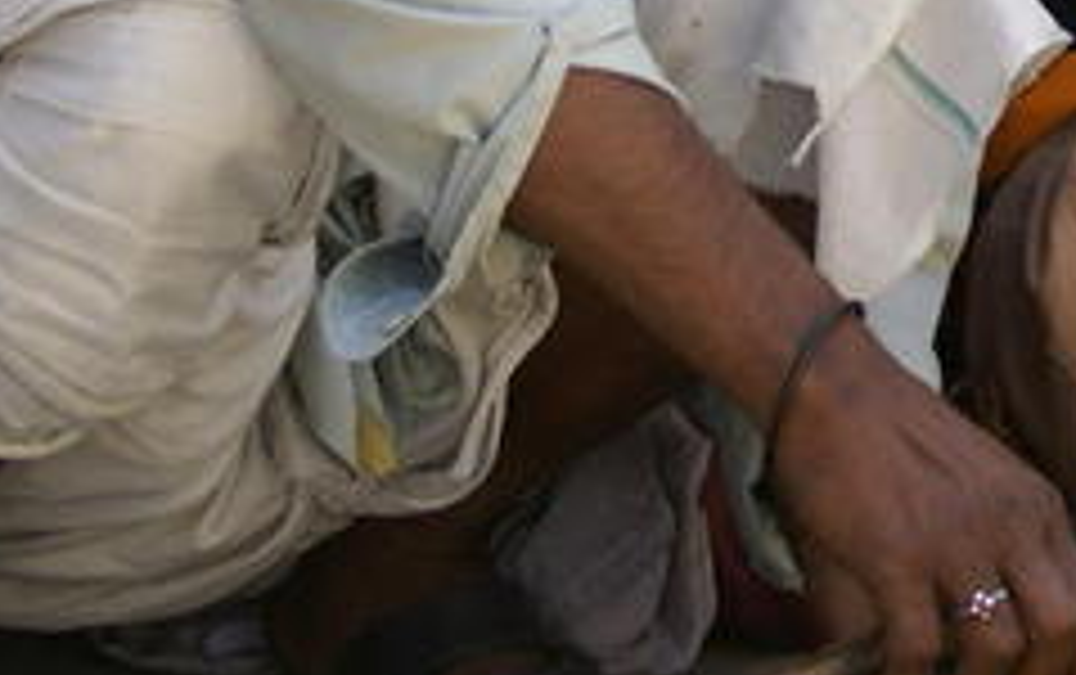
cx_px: 1623
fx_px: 10675
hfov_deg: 5.7
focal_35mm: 364
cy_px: -380
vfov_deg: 3.6
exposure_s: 1/160
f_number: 4.5
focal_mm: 75
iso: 100
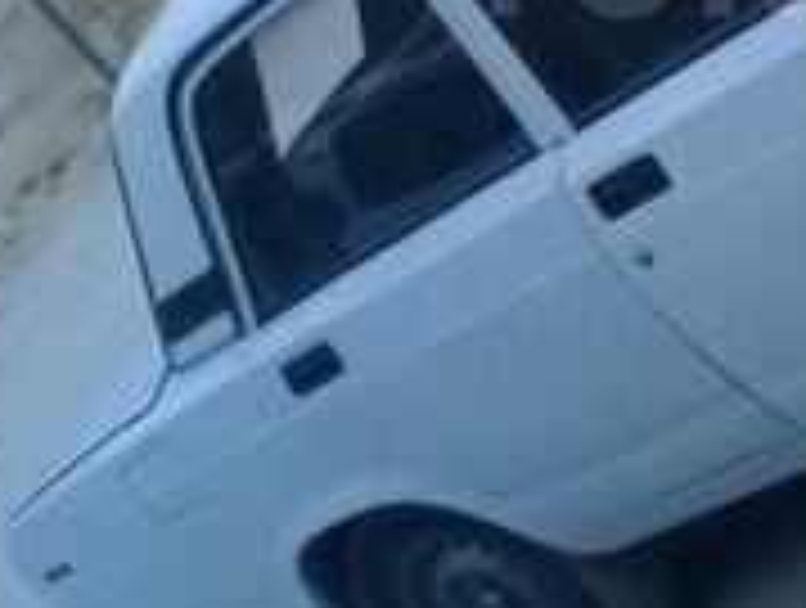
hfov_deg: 16.6
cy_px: -52
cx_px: 914
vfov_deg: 12.8
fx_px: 2660
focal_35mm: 114
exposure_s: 1/25
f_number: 2.2
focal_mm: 3.3
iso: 160
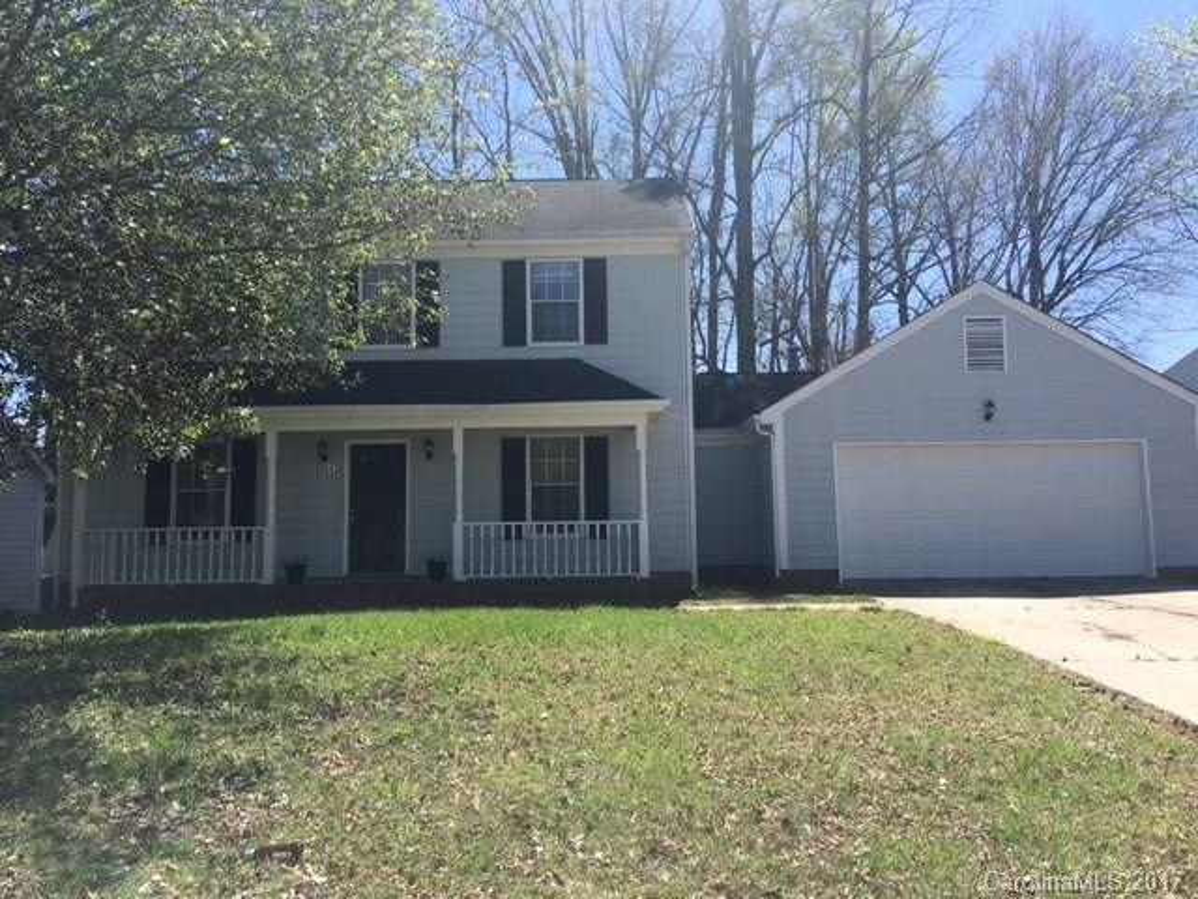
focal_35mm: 29
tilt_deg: +6.0
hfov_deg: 61.7
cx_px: 599
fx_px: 1004
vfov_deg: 48.2
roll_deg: +0.8
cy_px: 450
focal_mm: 4.15
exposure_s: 1/1131
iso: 25
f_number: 2.2
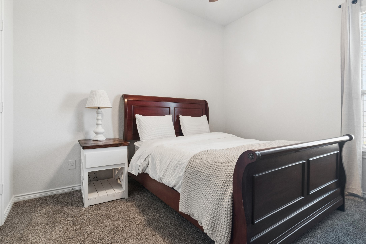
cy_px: 122
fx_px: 168
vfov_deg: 72.0
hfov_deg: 95.0
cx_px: 183
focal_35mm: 16
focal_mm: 11
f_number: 9
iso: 250
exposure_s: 1/5
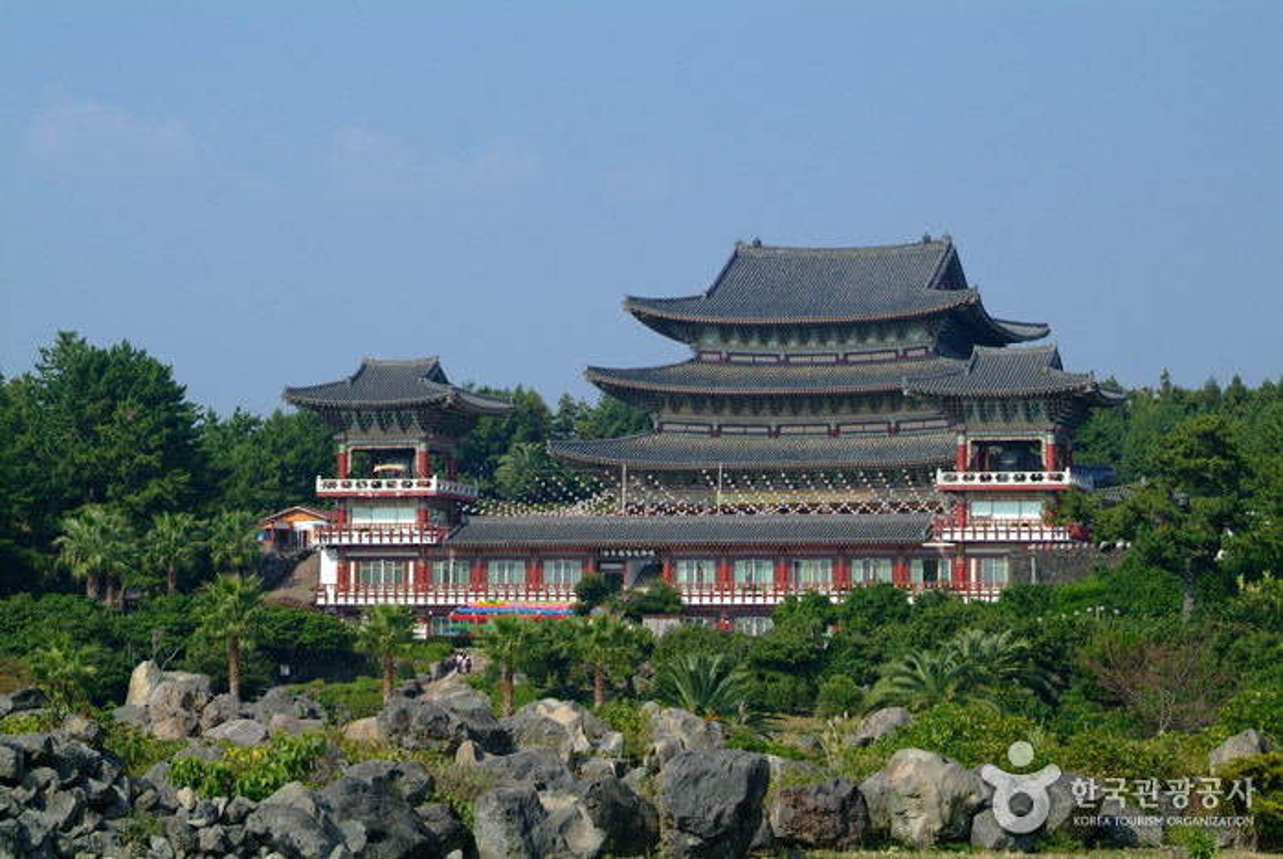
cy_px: 430
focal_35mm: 99
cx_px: 642
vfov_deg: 13.9
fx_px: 3533
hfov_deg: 20.6
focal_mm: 66
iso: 400
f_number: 9.5
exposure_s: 1/350
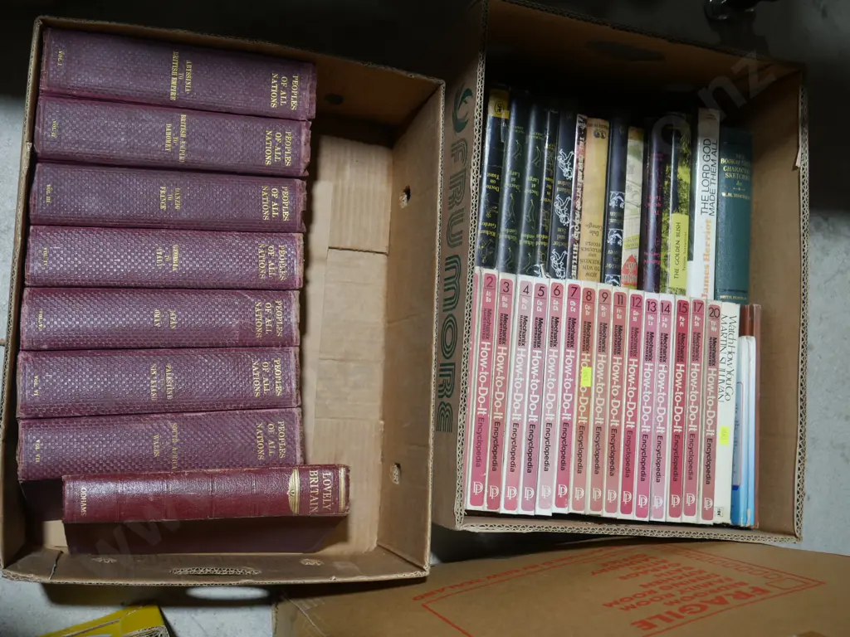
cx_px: 425
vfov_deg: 36.0
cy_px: 318
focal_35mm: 40
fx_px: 982
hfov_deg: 46.8
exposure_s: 1/60
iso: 400
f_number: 4.5
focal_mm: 20
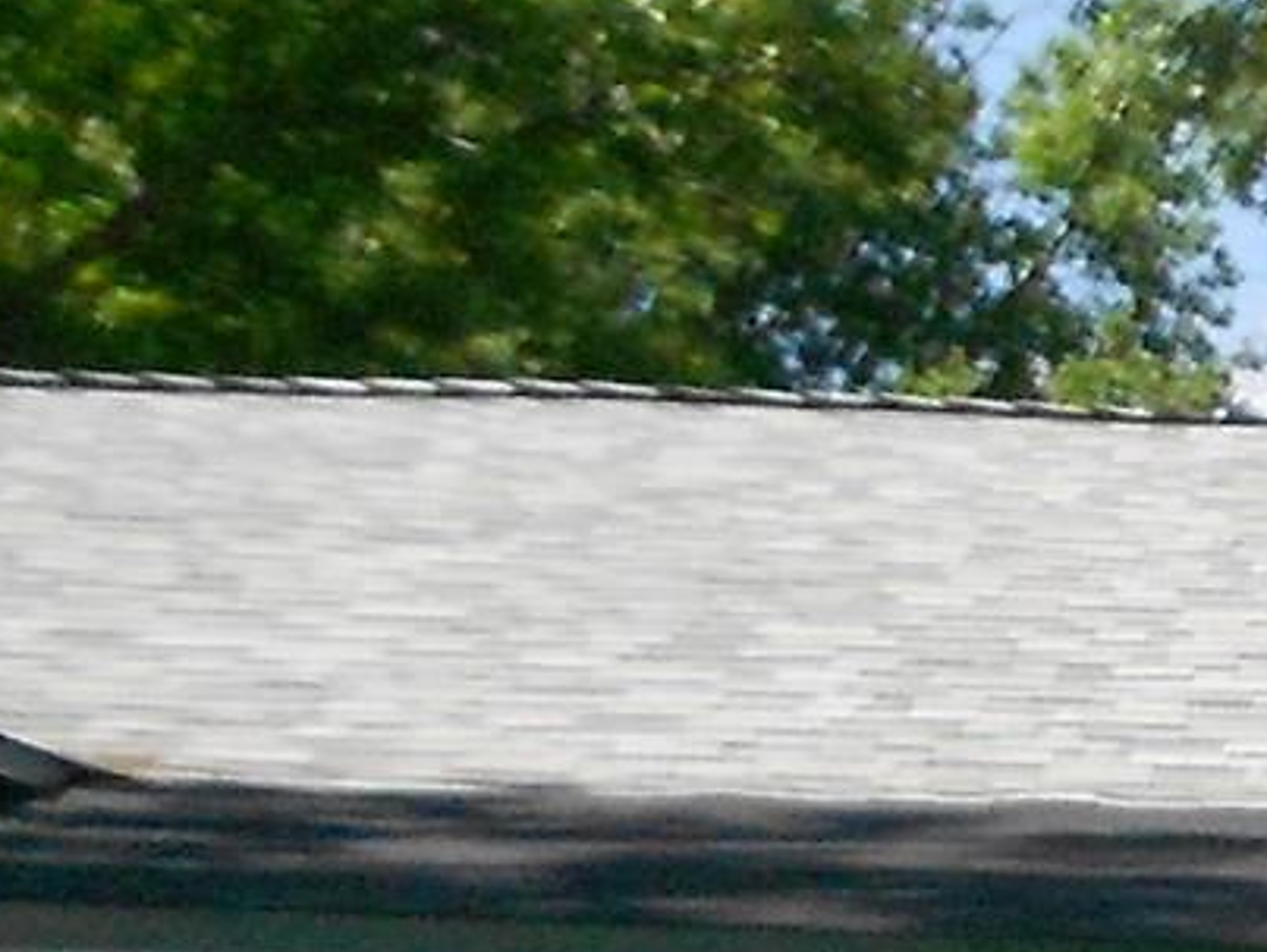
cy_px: 1065
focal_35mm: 132
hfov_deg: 12.9
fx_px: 4836
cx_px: 2578
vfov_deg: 11.1
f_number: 8
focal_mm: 4.6
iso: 320
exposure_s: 1/320
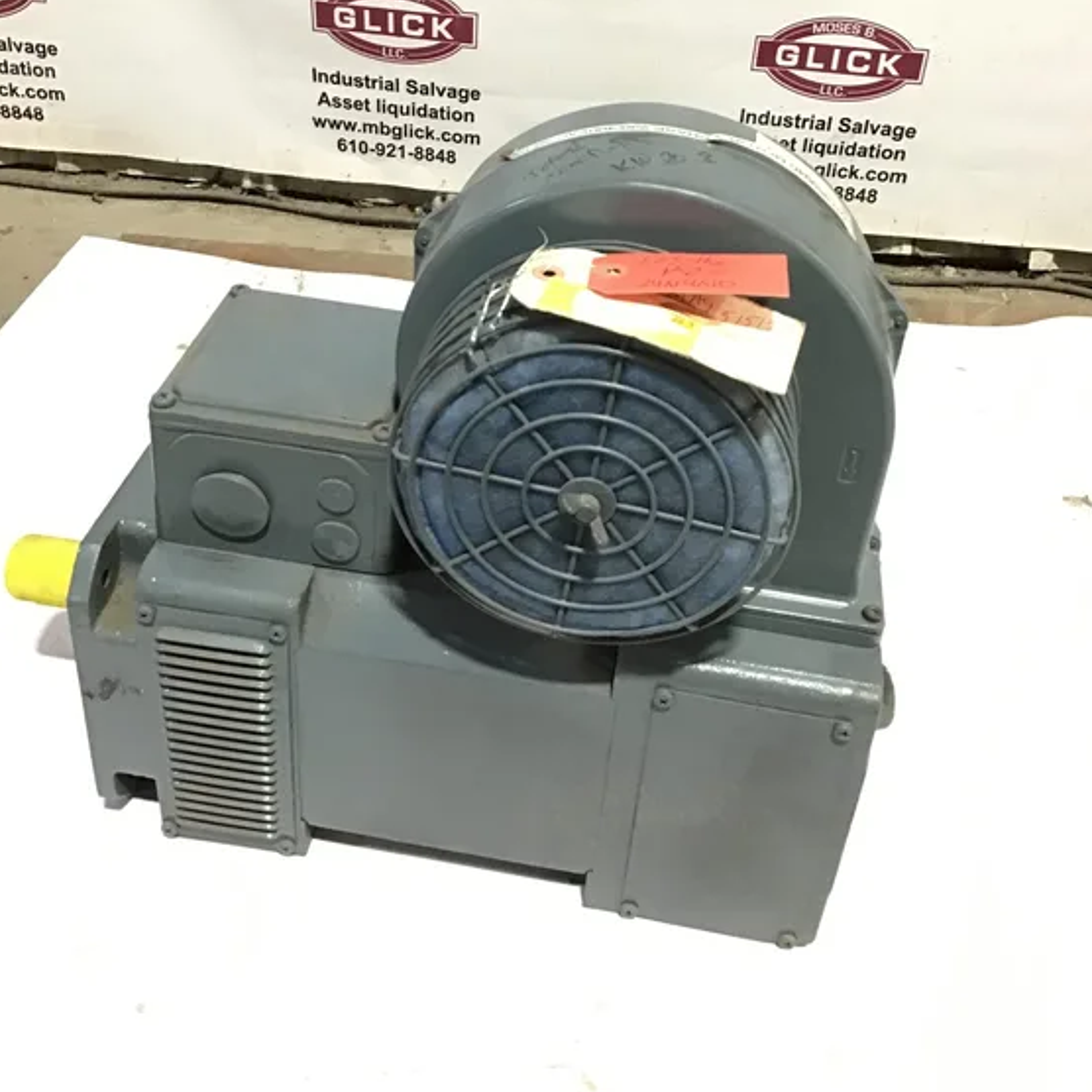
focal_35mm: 37
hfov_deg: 44.9
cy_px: 371
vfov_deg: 44.3
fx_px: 1321
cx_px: 547
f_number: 2.4
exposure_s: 1/17
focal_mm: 3.3
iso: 200
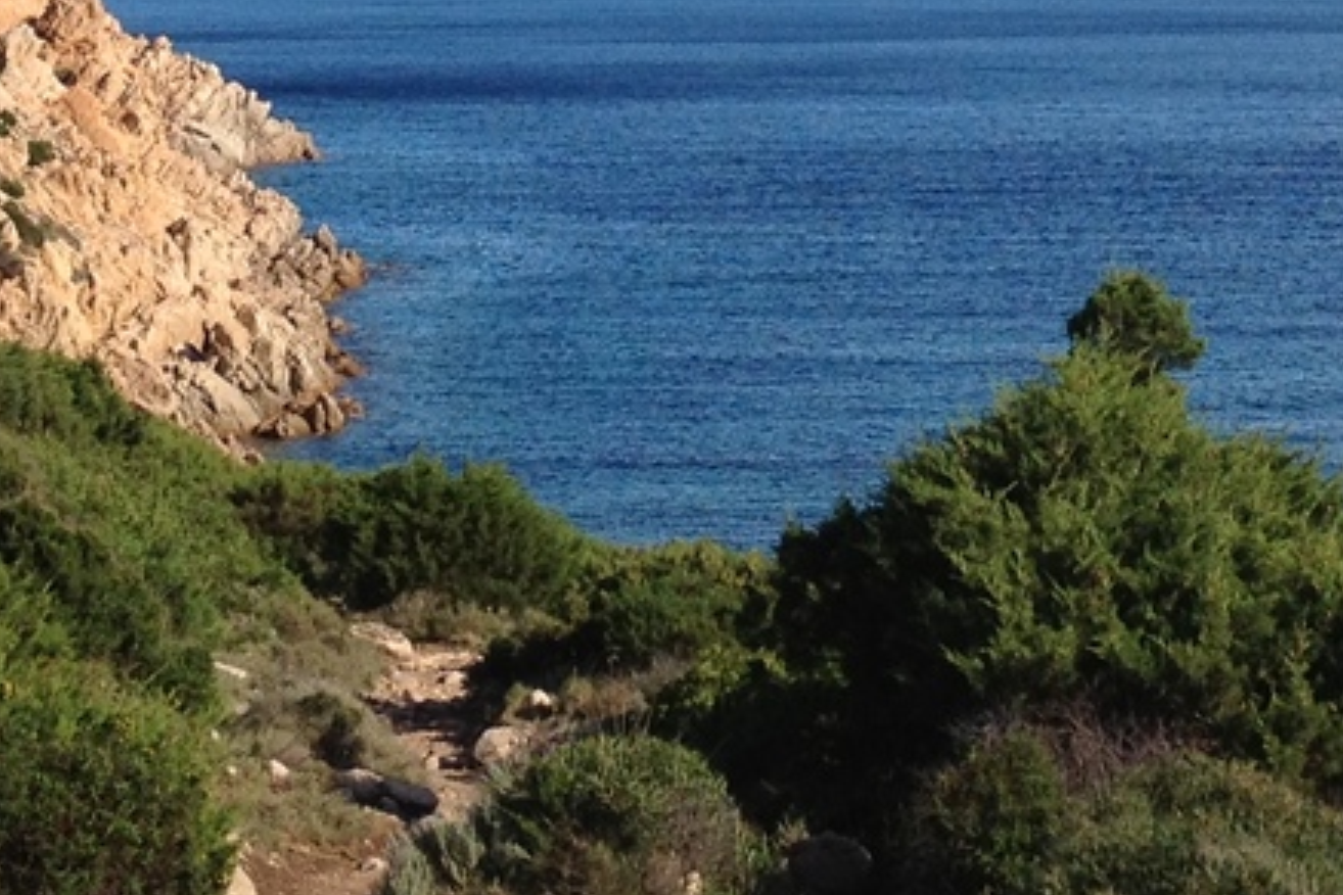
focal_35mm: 133
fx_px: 4961
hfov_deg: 15.3
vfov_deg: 10.2
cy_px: -153
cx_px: 1030
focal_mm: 4.28
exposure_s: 1/1534
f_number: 2.4
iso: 64
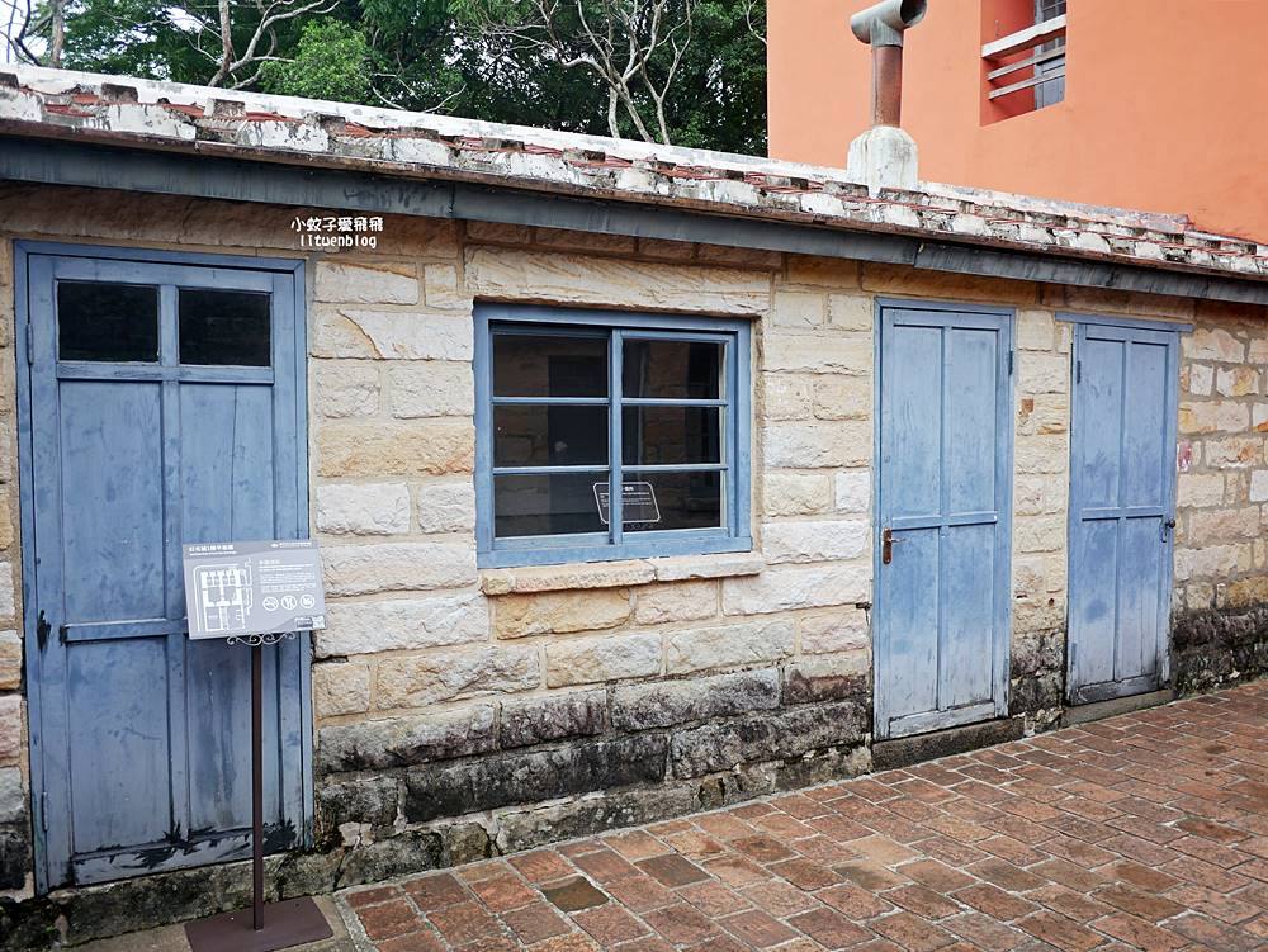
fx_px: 1026
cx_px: 634
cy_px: 476
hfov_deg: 63.4
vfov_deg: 49.8
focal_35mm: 28
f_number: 2.5
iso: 200
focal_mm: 14
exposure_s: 1/500
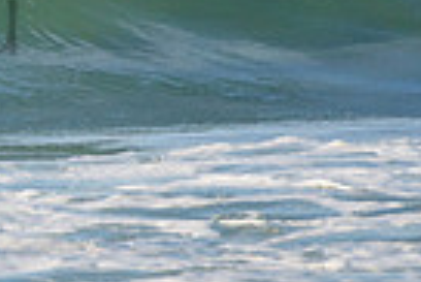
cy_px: -8
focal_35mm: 2618
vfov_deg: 0.5
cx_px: -512
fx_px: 30648
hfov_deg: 0.8
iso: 220
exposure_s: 1/1250
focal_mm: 500
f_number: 5.6
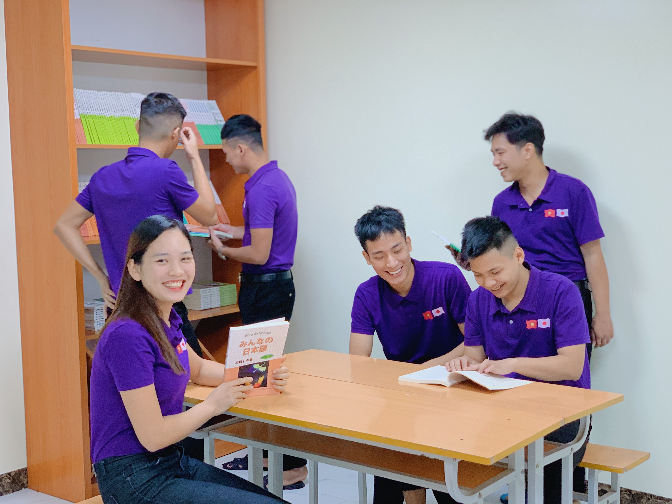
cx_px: 336
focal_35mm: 52
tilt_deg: -4.0
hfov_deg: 36.8
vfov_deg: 28.0
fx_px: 1009
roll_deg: +0.3
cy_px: 252
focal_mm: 6
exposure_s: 1/50
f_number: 2.4
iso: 125
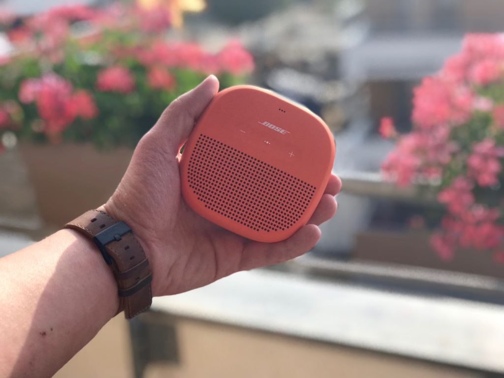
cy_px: 189
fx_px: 830
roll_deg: +2.2
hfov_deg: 33.8
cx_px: 252
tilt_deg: -18.0
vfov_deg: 25.7
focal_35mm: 57
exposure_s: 1/418
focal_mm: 6.6
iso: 20
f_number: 2.8
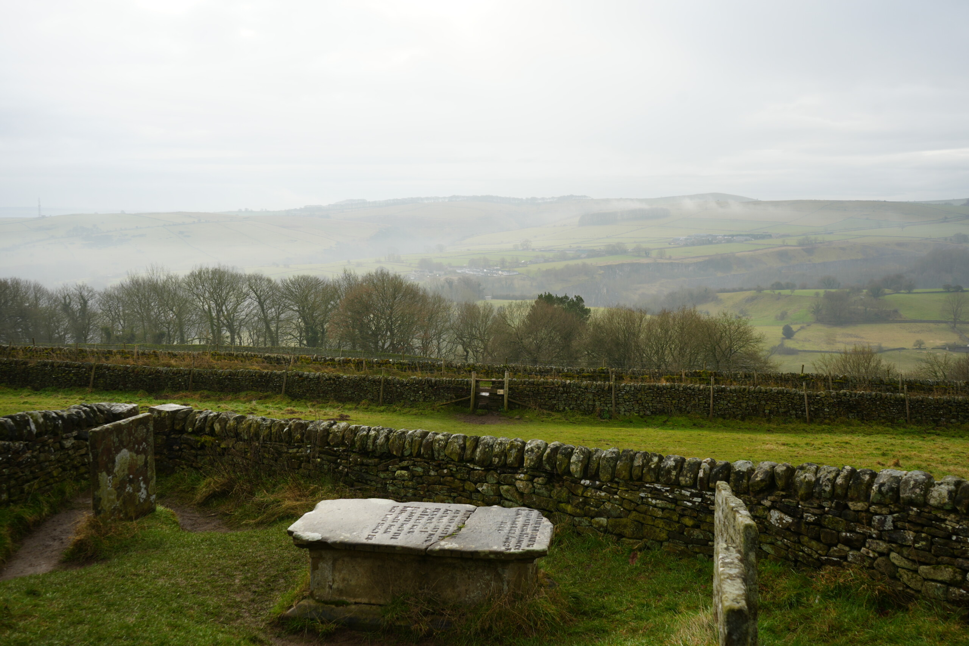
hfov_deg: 61.9
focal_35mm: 30
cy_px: 323
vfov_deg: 43.6
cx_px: 484
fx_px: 807
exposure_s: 1/100
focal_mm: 30
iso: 100
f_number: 5.6
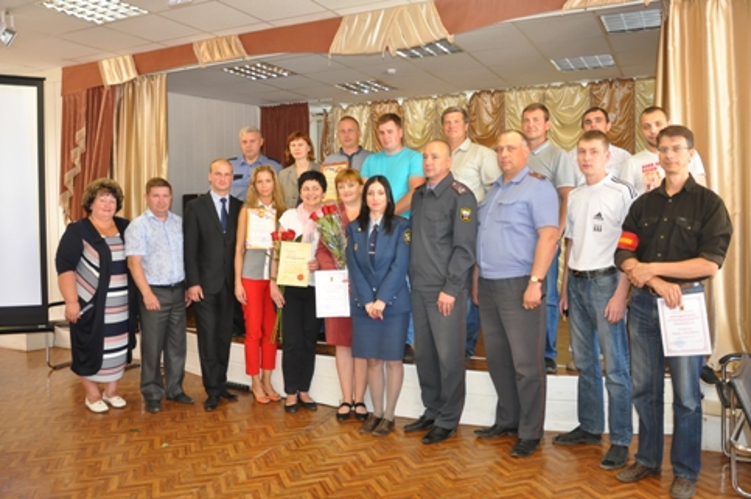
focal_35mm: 32
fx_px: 656
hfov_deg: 59.5
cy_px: 250
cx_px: 376
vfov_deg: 41.6
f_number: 3.8
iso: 800
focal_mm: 21
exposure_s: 1/60
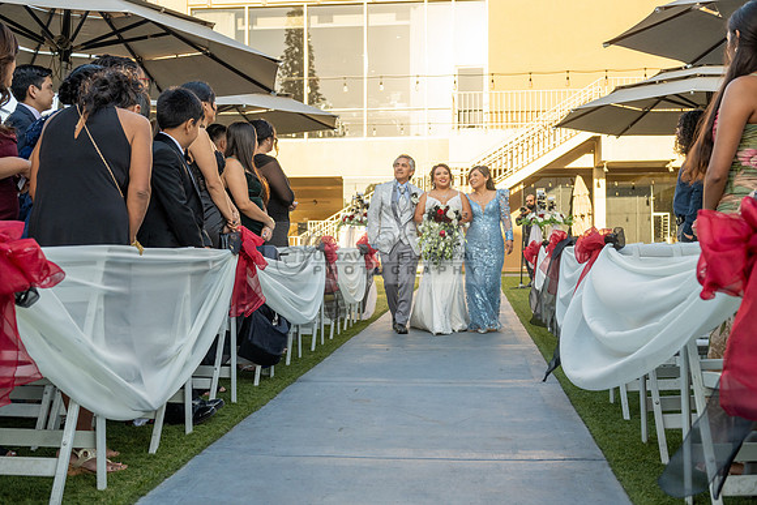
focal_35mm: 44
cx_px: 378
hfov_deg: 44.5
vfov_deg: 30.5
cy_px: 252
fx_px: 925
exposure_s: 1/640
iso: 500
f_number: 5.6
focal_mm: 44
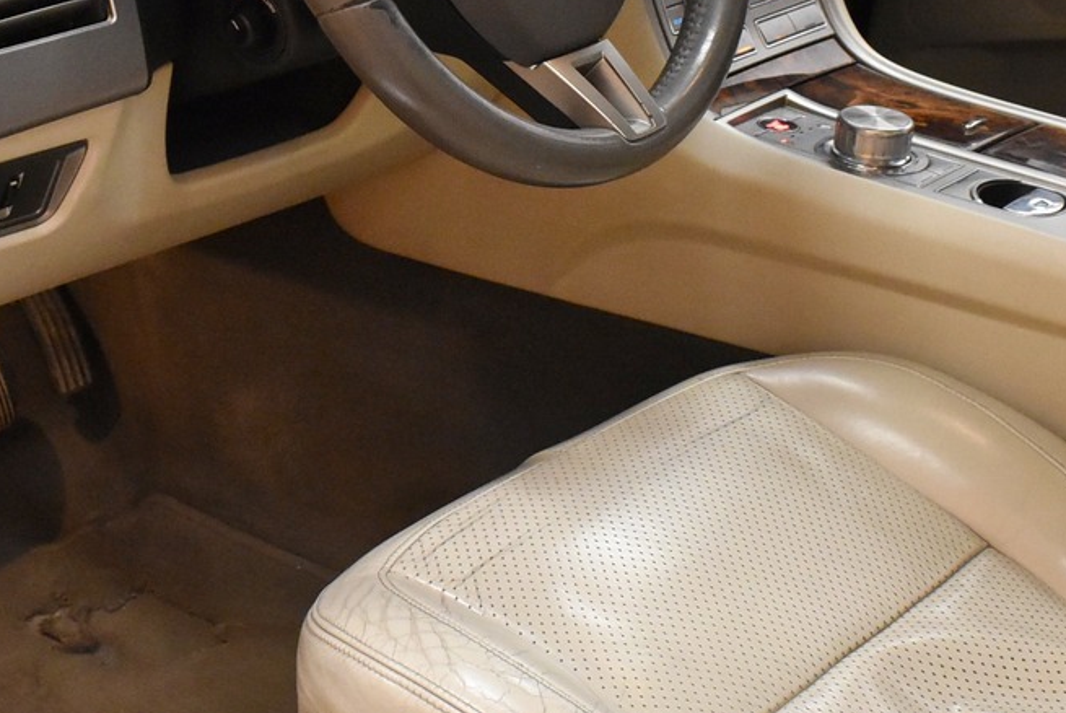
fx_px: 2193
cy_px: 262
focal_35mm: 74
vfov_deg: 18.4
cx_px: 464
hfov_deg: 27.3
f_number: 5.6
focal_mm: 20
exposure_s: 1/125
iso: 3200
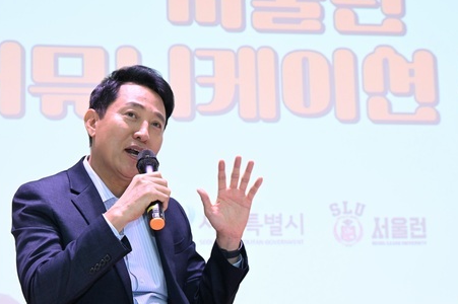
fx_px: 1309
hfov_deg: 19.8
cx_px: 222
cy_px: 167
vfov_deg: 13.3
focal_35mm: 103
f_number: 6
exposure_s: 1/100
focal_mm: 74
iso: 2500
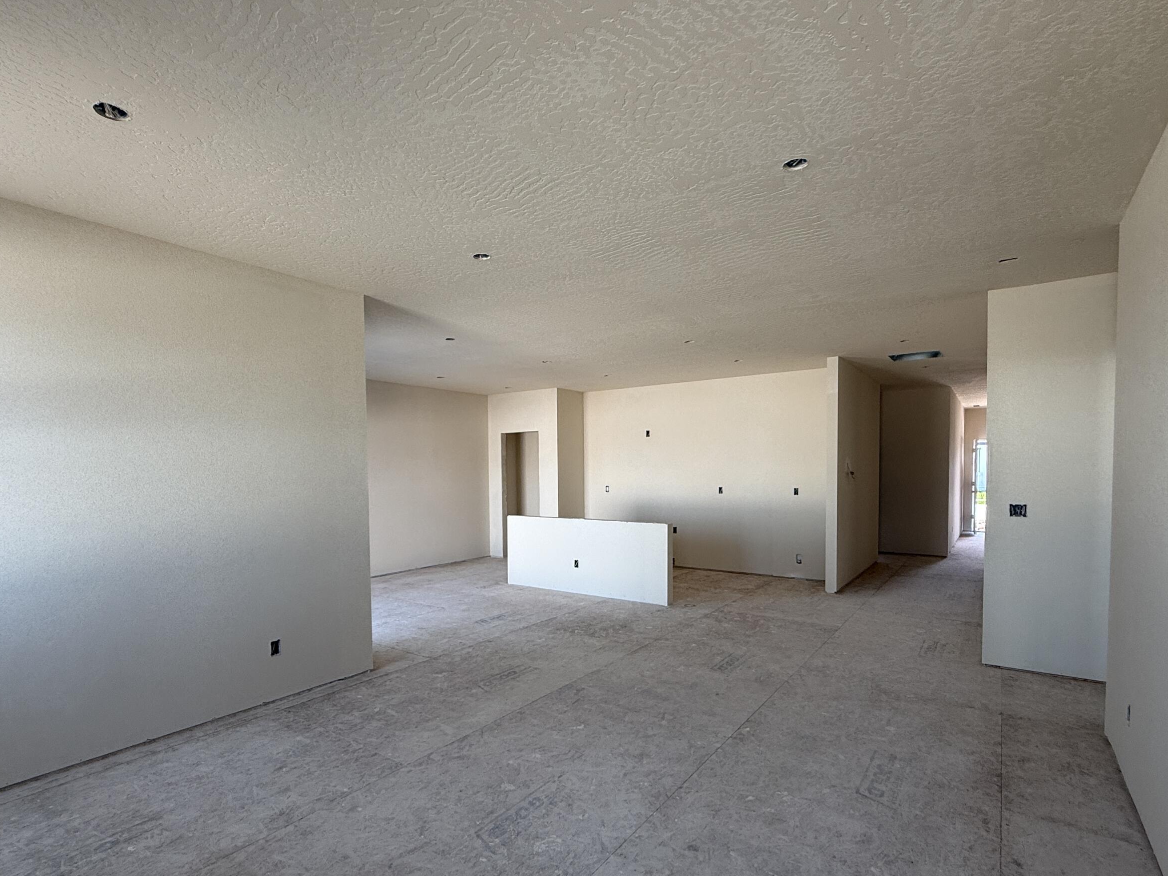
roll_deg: +0.4
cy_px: 495
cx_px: 578
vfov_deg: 71.3
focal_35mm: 18
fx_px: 607
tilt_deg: -1.7
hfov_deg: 87.7
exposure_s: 1/99
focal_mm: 2.22
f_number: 2.2
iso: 80
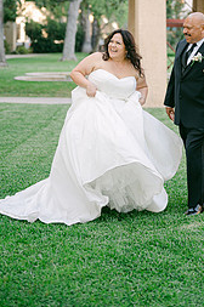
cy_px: 53
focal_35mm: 89
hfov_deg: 15.3
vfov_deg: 22.5
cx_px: 112
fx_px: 759
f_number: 1.8
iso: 280
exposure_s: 1/1250
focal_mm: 50
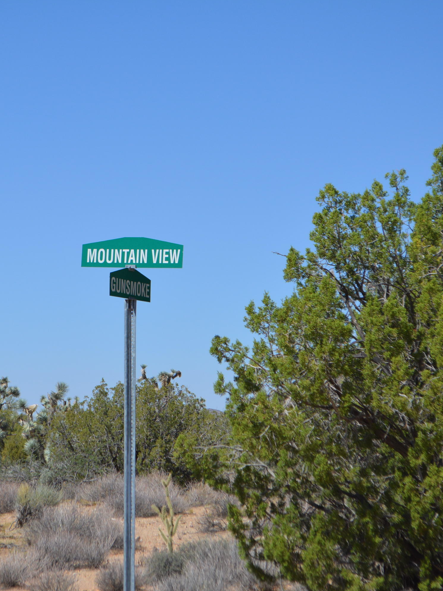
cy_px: 294
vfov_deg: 16.5
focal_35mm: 120
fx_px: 2043
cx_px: 150
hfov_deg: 12.4
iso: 400
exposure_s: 1/2000
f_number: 7.1
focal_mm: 55
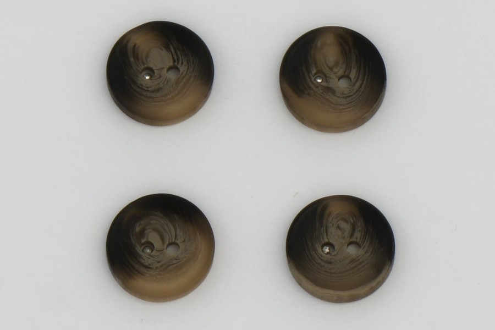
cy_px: 165
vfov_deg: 16.6
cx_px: 248
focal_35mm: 82
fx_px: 1134
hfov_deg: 24.6
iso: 200
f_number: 9
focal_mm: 55
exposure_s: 1/500
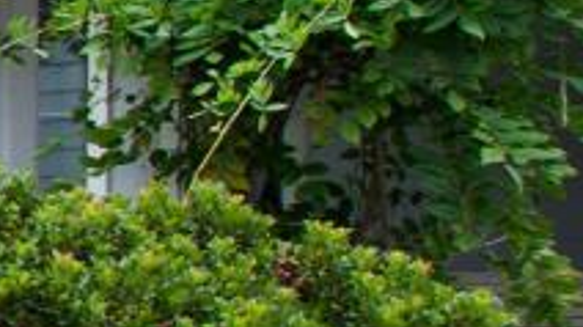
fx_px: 1715
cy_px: 157
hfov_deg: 10.7
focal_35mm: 111
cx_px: -1265
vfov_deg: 10.9
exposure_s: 1/50
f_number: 8
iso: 100
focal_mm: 10
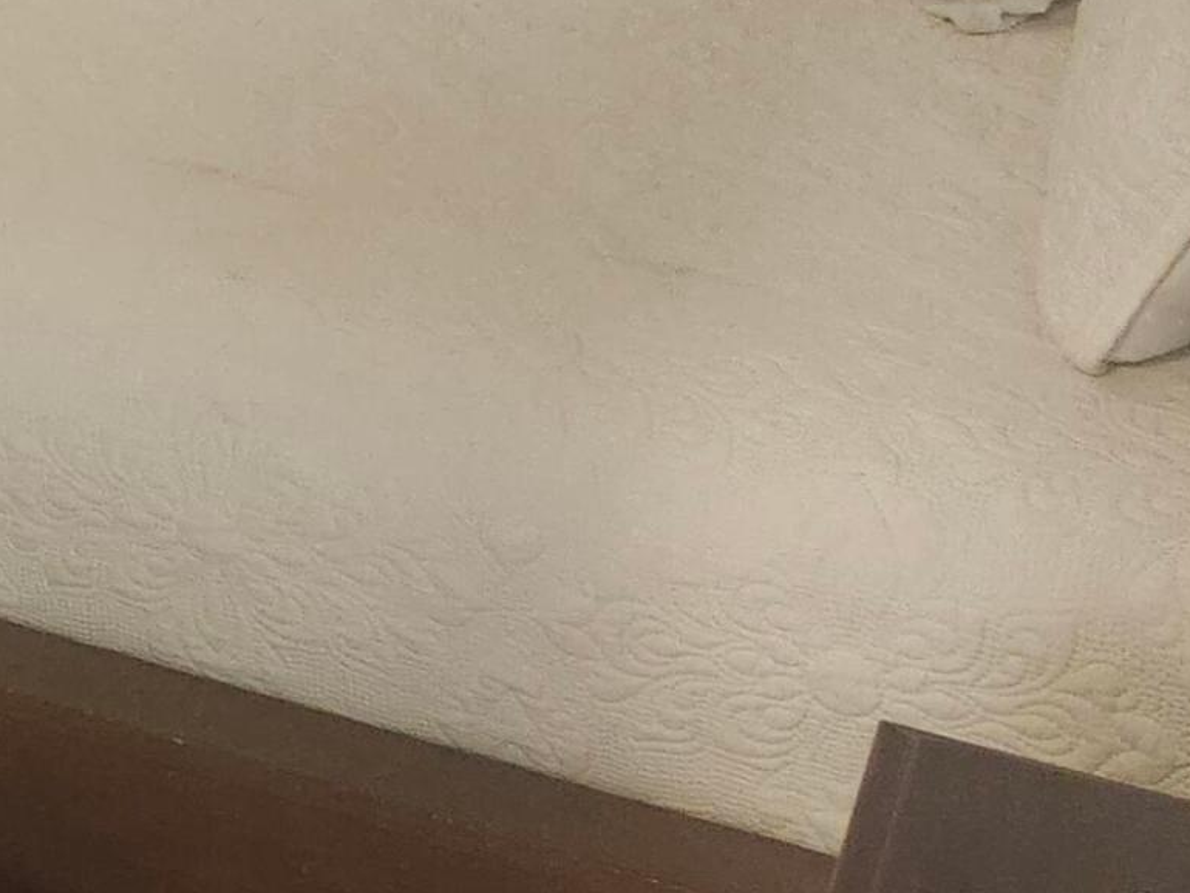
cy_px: -453
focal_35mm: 86
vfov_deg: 15.8
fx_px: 2957
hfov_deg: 19.9
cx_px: -549
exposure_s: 1/120
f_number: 1.8
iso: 800
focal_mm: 5.54
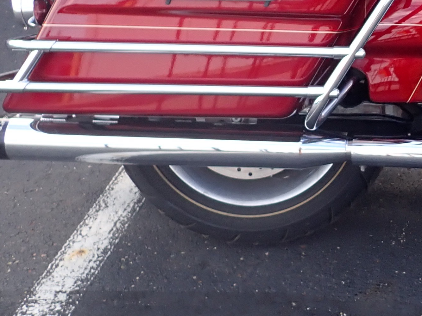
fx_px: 914
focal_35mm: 75
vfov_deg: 19.3
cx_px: 524
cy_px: 27
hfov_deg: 23.5
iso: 100
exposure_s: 1/160
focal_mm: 4.5
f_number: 2.8
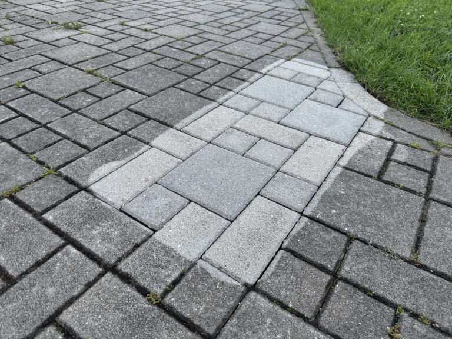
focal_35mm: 24
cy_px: 170
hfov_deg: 71.6
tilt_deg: -35.7
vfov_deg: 56.8
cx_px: 226
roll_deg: +1.3
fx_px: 313
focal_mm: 6.76
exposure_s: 1/1261
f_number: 1.78
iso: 80
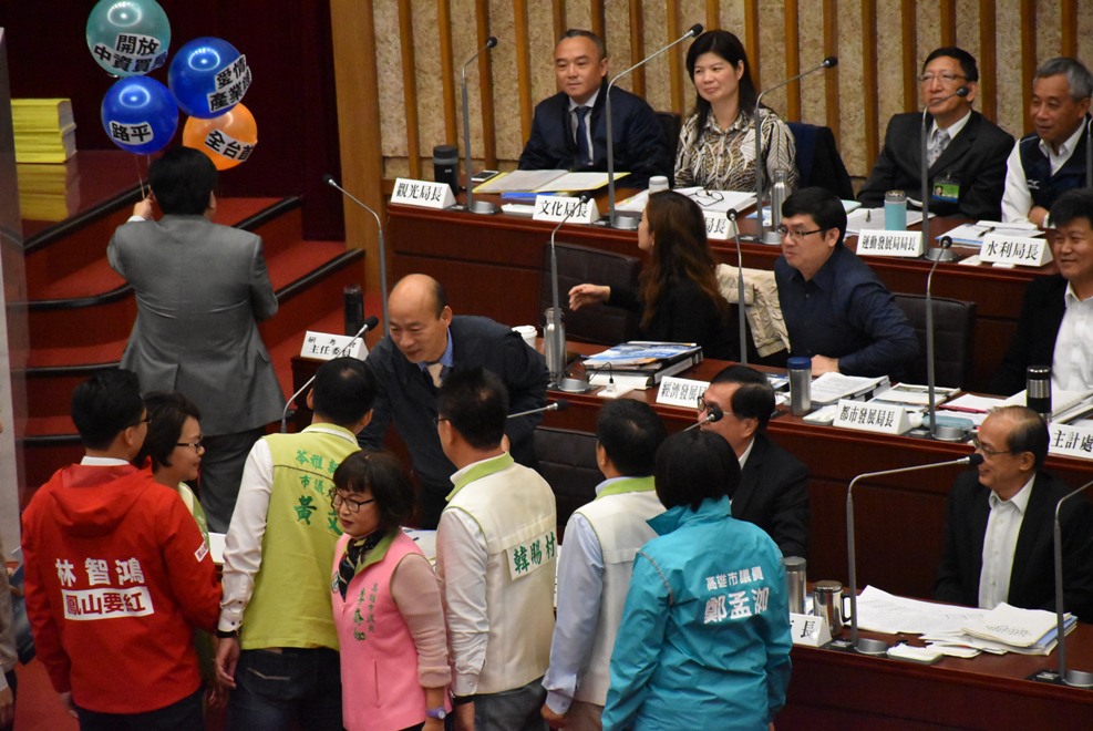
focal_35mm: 210
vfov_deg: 6.6
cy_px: 366
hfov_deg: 9.8
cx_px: 546
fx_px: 6381
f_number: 5.6
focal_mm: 140
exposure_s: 1/500
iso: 9000
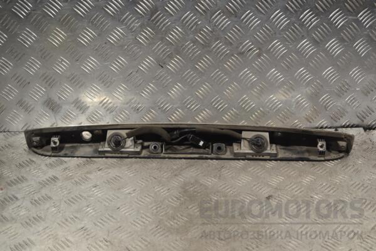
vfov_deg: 28.1
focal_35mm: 48
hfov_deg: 41.1
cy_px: 126
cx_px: 188
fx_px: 501
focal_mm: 32
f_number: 4.8
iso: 100
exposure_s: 1/30
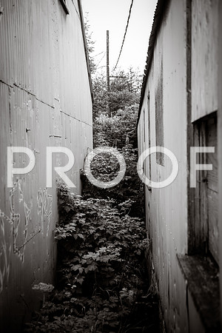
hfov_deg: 31.9
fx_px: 388
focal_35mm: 42
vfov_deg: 46.4
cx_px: 111
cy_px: 166
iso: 100
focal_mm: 42
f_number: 2.8
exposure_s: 1/250
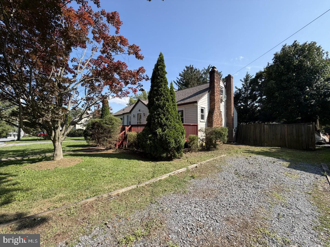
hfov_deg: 102.1
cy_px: 124
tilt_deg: +2.4
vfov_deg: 85.7
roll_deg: +0.2
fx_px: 133
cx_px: 165
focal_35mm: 14
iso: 32
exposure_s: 1/770
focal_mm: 2.22
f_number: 2.2
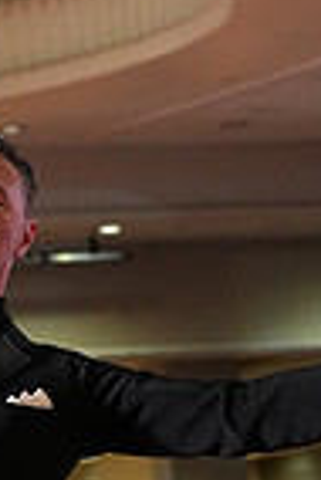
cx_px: 495
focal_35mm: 352
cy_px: 602
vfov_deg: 5.8
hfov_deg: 3.9
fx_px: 4696
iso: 6400
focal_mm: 86
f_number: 5
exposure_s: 1/400
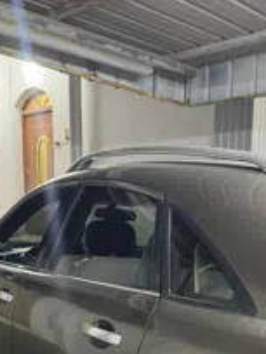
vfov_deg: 36.8
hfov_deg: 30.2
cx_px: 207
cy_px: 344
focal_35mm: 47
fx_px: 482
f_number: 1.78
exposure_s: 1/33
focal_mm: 6.76
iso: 800
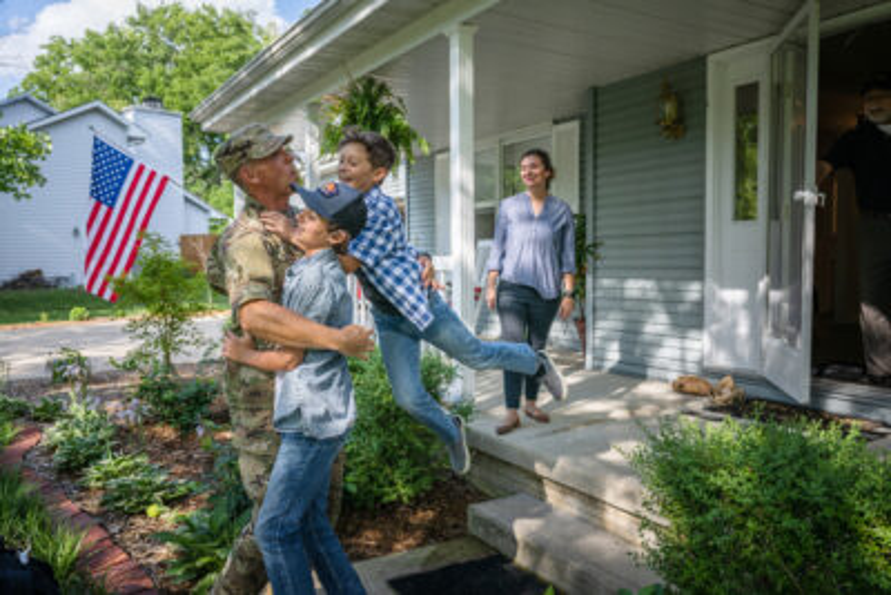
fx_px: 743
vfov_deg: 43.6
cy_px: 298
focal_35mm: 30
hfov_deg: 61.9
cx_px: 446
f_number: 4
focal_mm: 30
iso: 200
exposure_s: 1/640
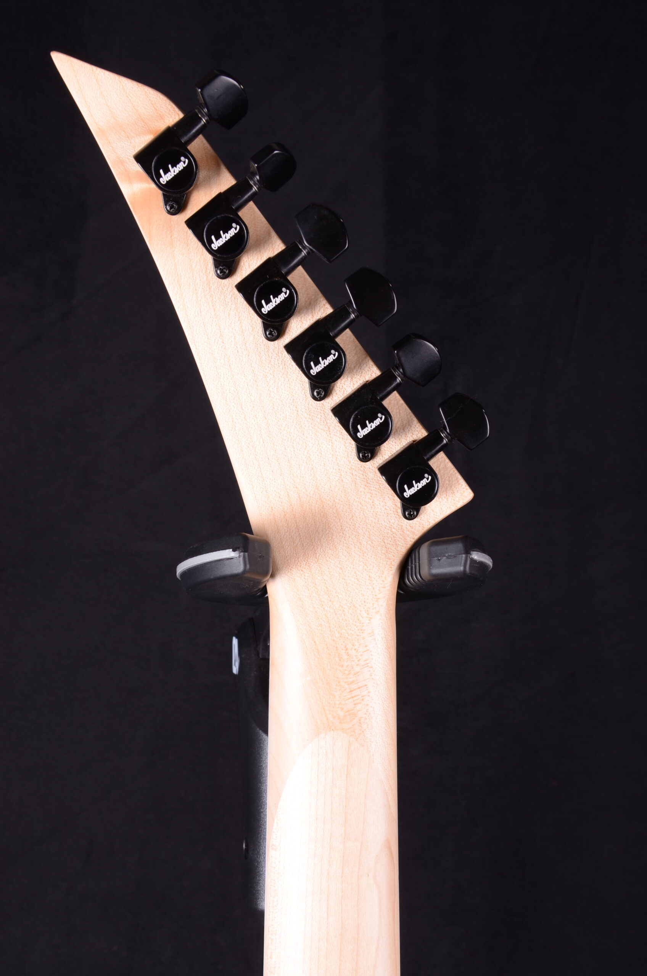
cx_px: 324
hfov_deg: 28.0
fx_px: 1300
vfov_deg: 41.2
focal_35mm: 48
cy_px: 488
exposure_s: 1/200
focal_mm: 32
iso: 200
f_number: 11
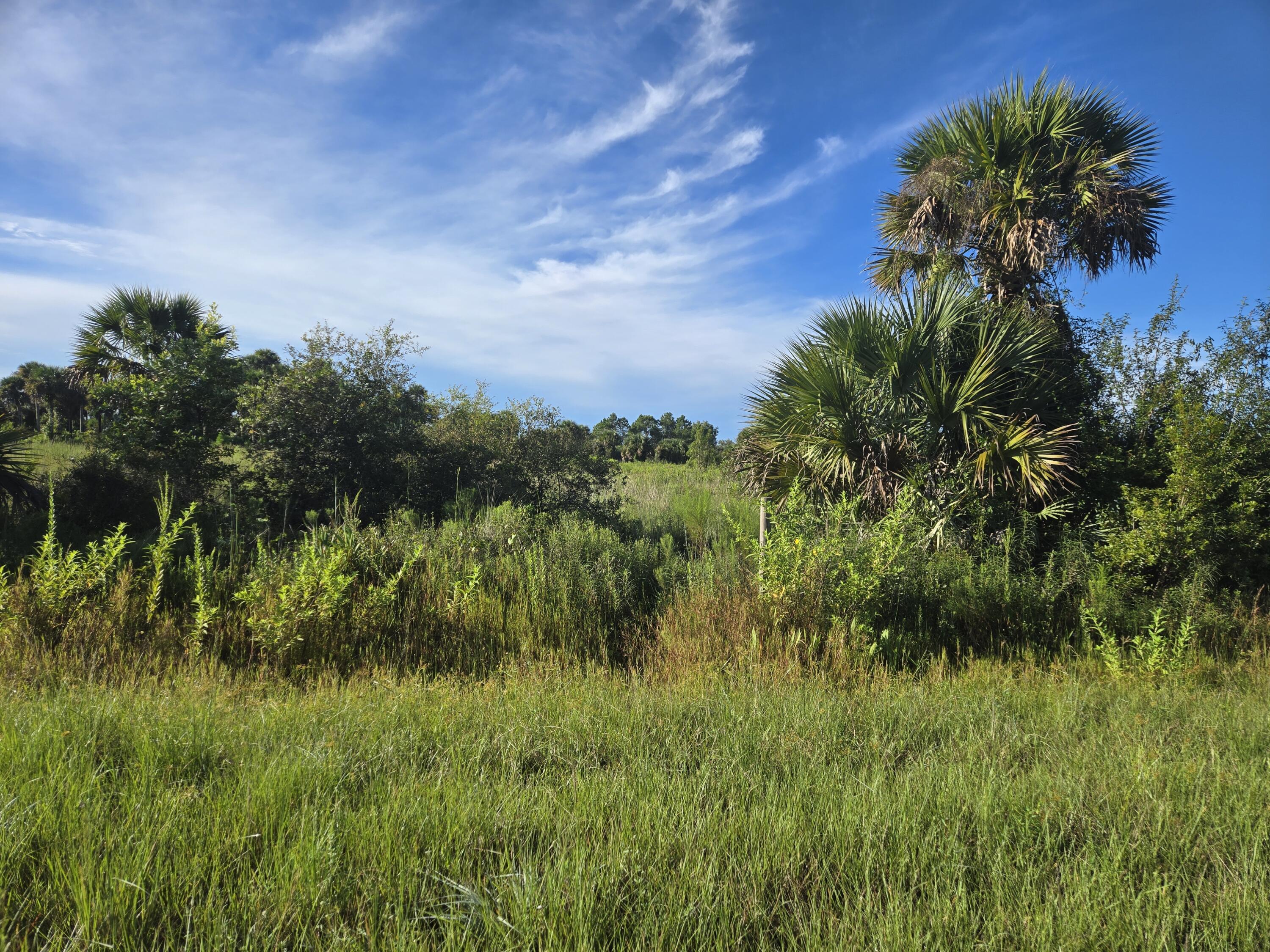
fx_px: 844
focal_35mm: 23
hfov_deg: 73.9
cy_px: 476
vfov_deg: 58.9
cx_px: 635
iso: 25
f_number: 1.8
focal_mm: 5.4
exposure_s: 1/1628
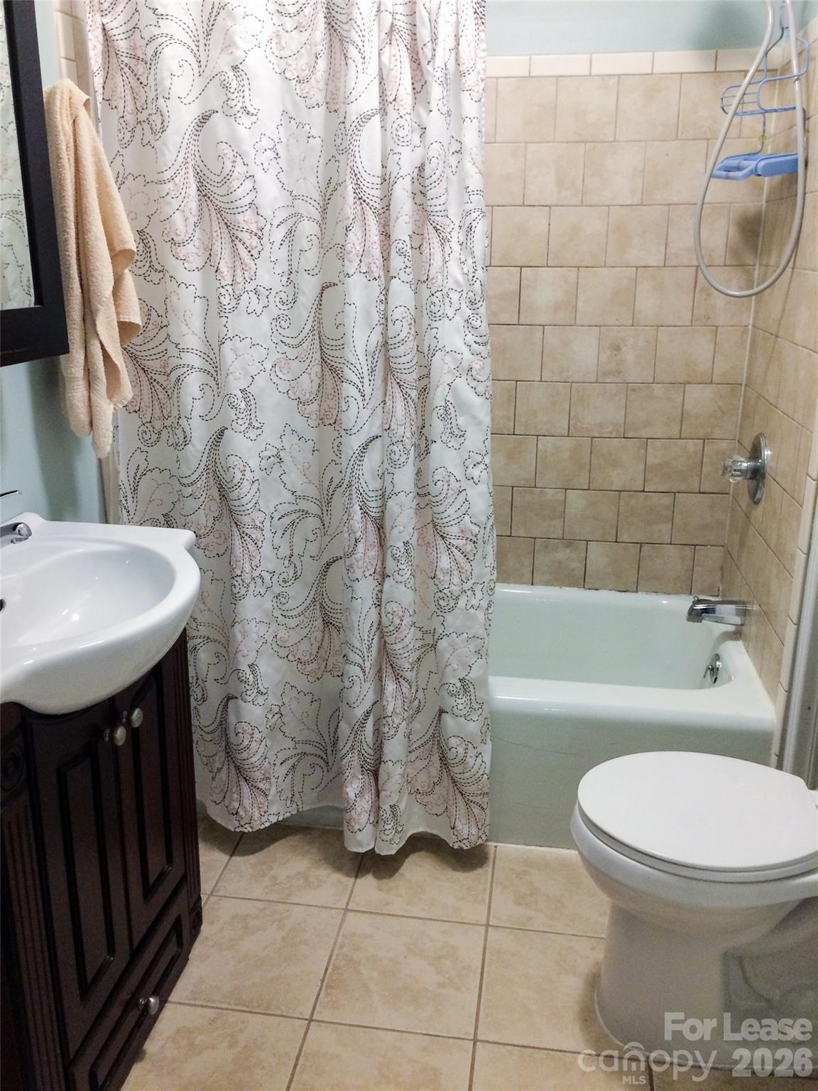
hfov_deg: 48.2
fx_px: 914
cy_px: 546
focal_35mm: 29
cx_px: 409
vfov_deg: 61.7
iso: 160
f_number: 2.2
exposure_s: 1/30
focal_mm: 4.15
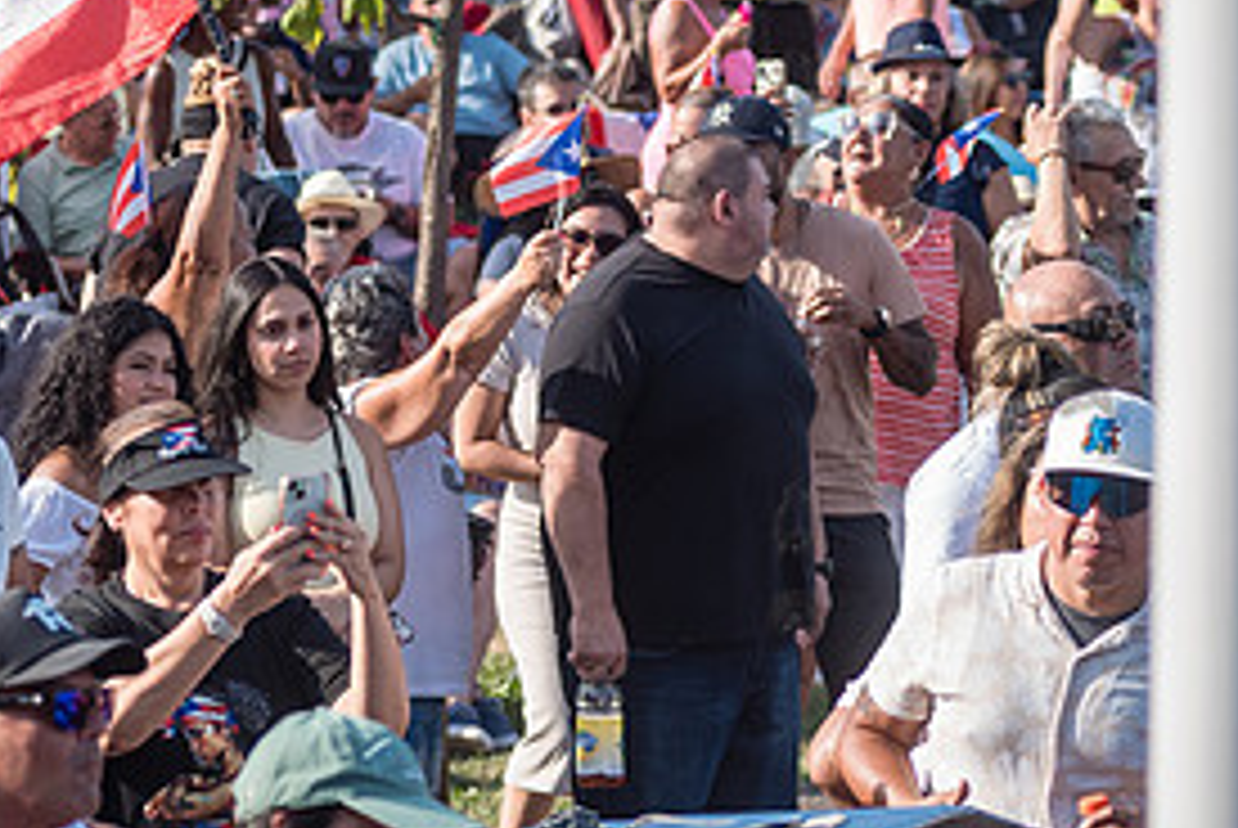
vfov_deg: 6.2
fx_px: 7677
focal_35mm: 223
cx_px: 212
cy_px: 335
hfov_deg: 9.2
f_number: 4
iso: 500
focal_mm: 100
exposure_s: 1/2000
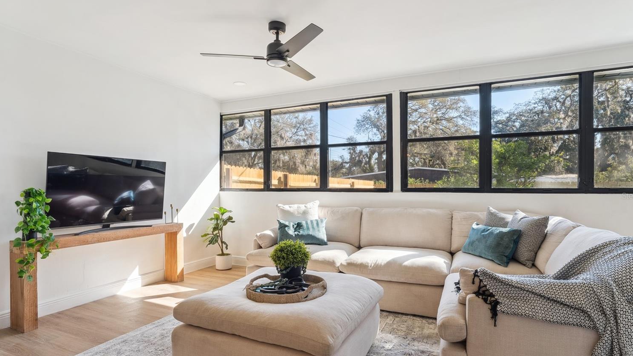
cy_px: 195
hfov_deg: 92.7
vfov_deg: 60.9
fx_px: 302
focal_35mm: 18
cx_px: 320
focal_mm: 16
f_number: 9
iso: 200
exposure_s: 1/80
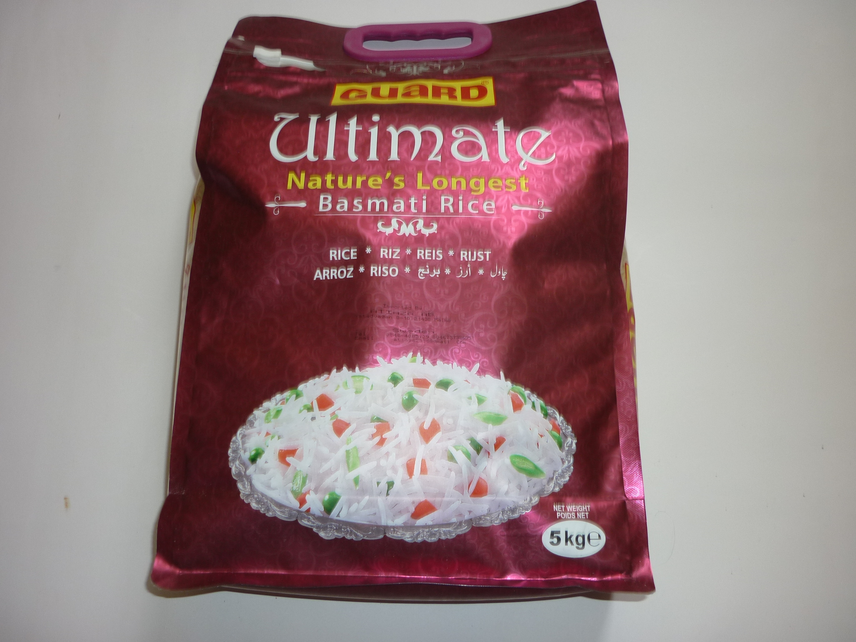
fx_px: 816
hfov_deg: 55.4
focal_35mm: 33
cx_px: 428
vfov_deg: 42.9
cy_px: 321
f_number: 2.8
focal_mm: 5.5
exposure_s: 1/30
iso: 100
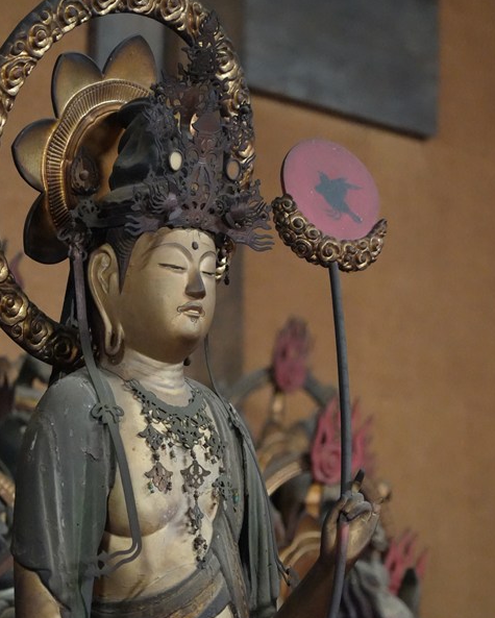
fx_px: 3111
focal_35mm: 170
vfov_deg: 11.3
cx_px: 221
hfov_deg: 9.1
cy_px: 463
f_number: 4
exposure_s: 1/125
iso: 12800
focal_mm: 105
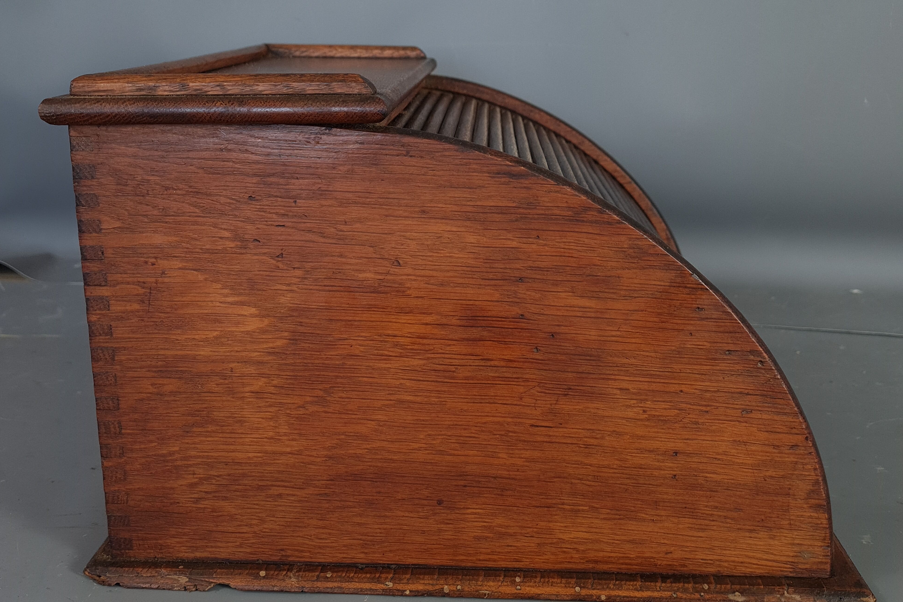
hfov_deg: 65.5
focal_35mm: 28
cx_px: 458
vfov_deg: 46.4
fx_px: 702
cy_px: 317
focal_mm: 5.4
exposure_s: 1/50
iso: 64
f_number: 1.8
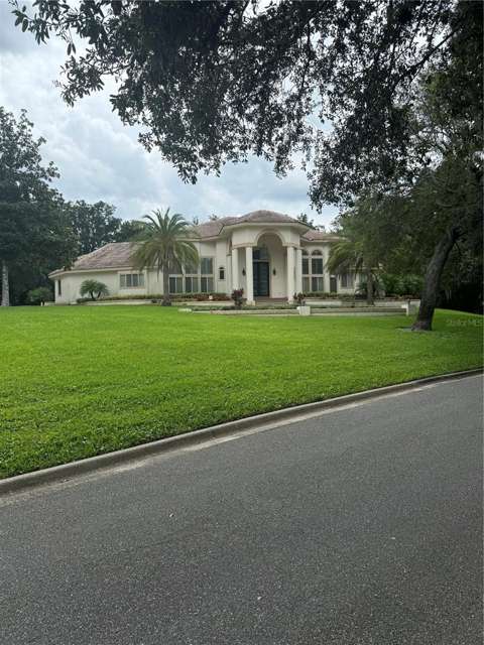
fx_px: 447
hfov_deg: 56.8
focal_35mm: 24
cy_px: 322
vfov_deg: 71.6
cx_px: 242
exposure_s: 1/2604
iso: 80
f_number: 1.78
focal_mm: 6.76
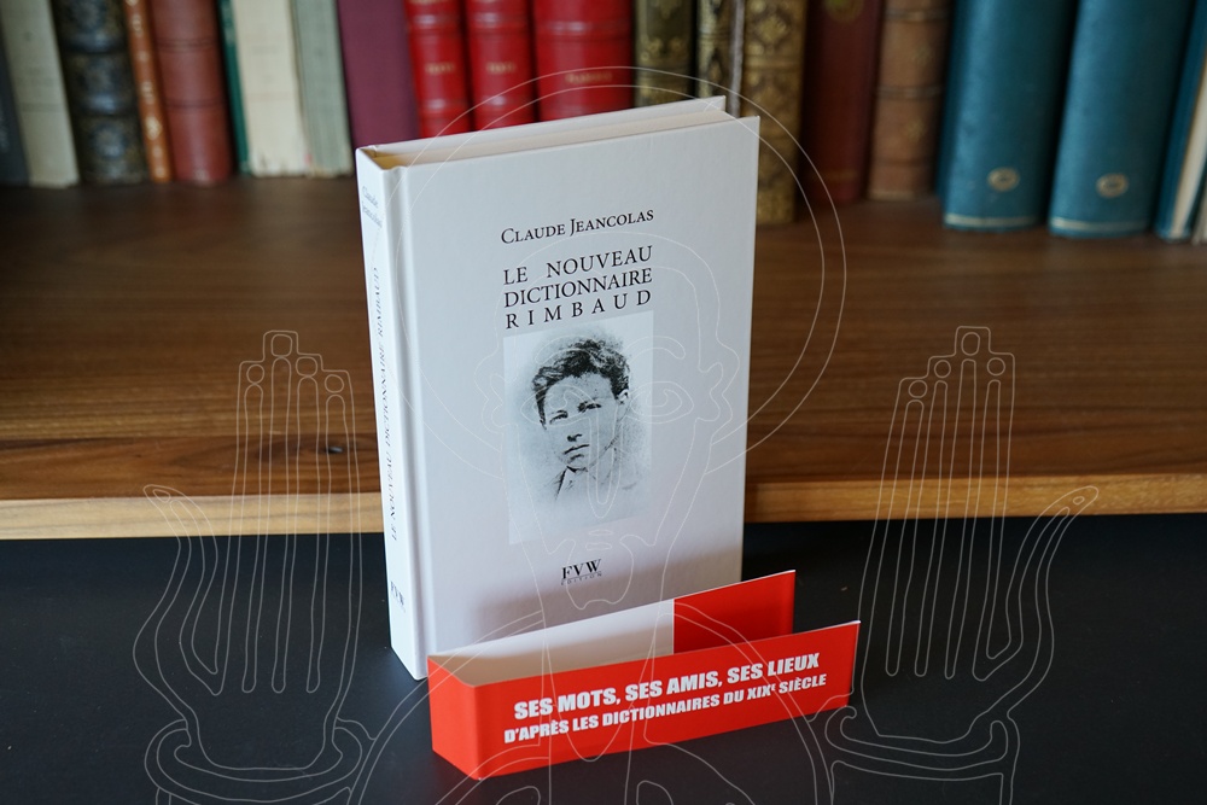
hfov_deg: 39.6
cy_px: 402
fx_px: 1677
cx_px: 604
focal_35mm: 50
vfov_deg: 27.0
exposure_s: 1/160
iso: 1600
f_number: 4
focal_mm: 50
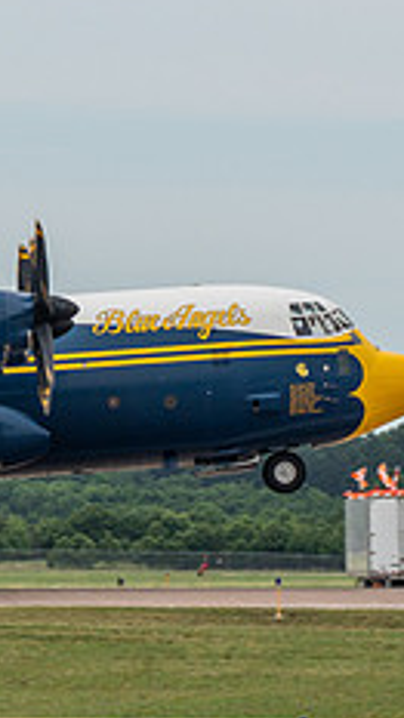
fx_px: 10402
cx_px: -34
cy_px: 299
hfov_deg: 2.2
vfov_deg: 4.0
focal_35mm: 546
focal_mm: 150
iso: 250
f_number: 14
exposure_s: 1/500
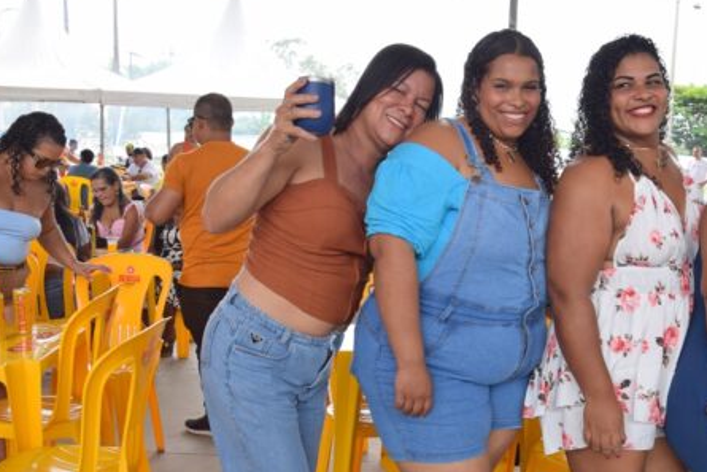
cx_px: 520
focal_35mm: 45
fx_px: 884
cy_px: 344
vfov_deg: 29.5
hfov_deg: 42.4
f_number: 7.1
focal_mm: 18
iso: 400
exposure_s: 1/200
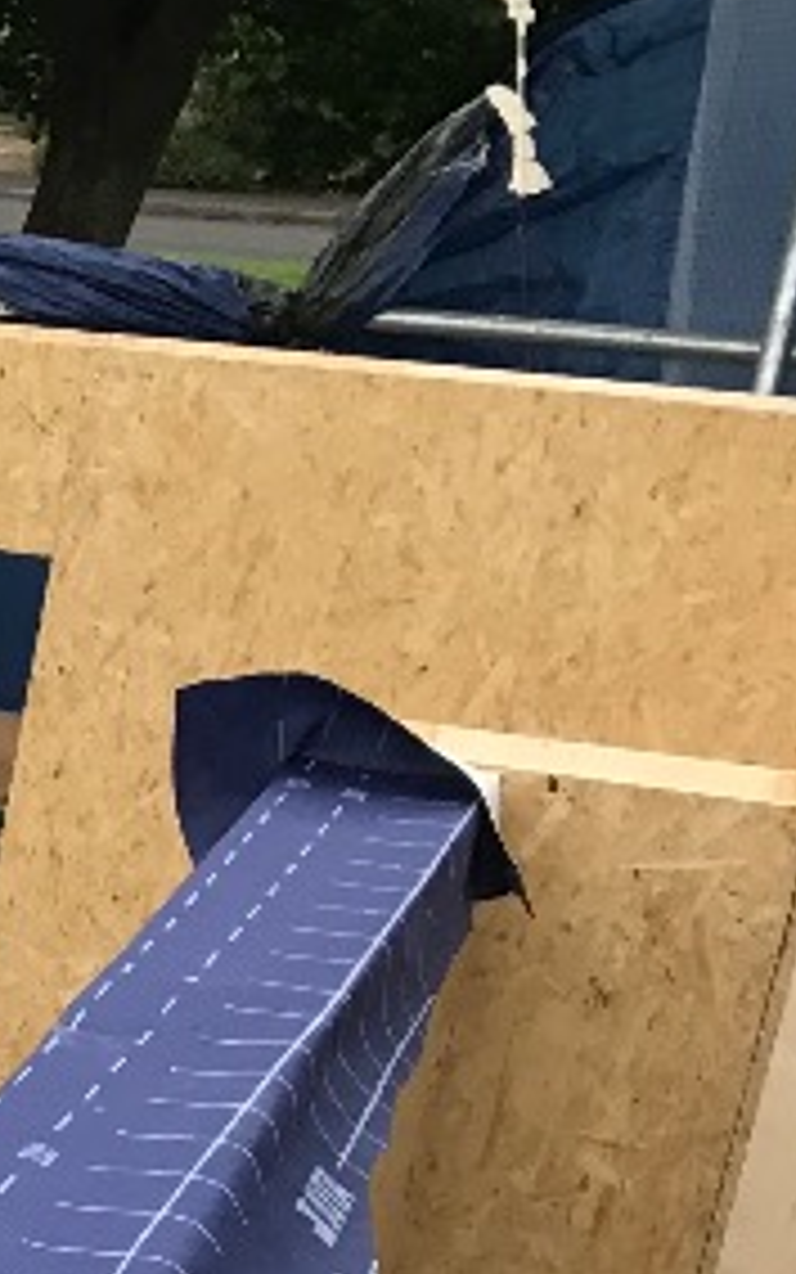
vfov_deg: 16.2
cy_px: 1306
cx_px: -1871
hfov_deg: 8.2
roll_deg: -1.9
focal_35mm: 126
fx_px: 4371
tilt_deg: -19.8
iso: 20
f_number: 1.8
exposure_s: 1/541
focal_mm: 3.99
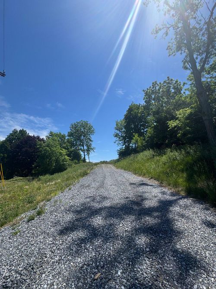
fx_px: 117
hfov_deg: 85.7
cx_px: 108
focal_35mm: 14
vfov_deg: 102.1
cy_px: 144
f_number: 2.2
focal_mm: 2.22
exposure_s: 1/1832
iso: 50
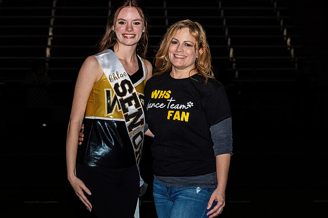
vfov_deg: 10.8
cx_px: 161
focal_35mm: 127
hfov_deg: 16.1
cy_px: 96
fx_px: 1156
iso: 320
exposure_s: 1/200
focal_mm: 62
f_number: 5
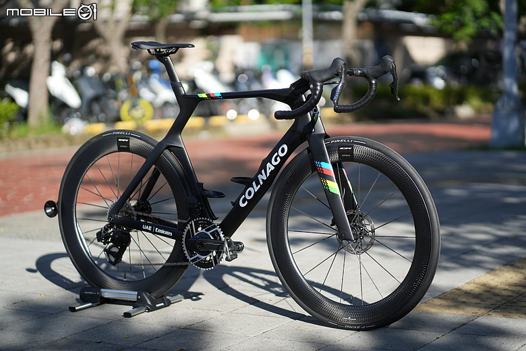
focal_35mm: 85
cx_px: 263
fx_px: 1242
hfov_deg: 23.9
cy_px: 176
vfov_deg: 16.1
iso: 100
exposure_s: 1/2500
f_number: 1.8
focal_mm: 85
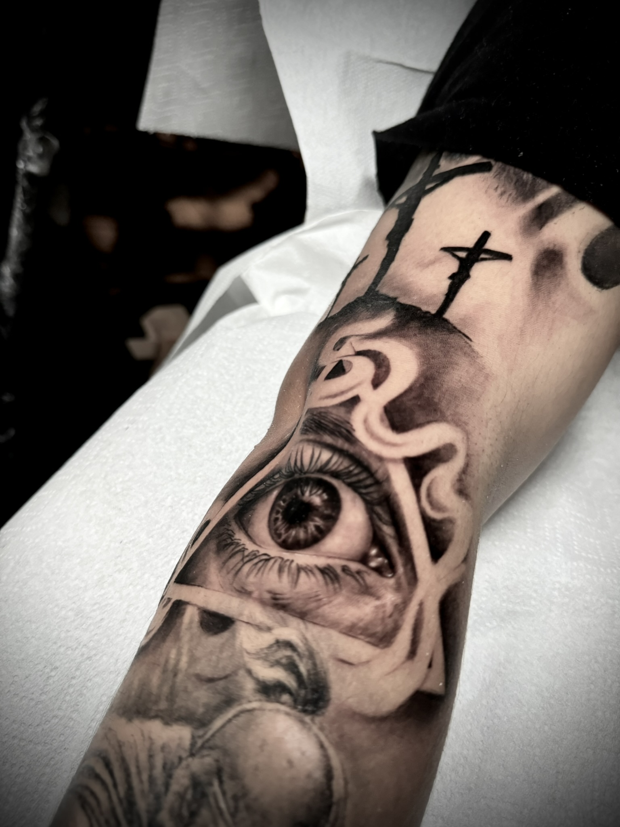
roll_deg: -25.1
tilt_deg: -37.7
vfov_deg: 71.6
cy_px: 414
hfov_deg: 56.8
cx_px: 310
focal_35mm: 24
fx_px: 573
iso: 640
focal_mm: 6.86
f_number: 1.78
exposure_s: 1/60
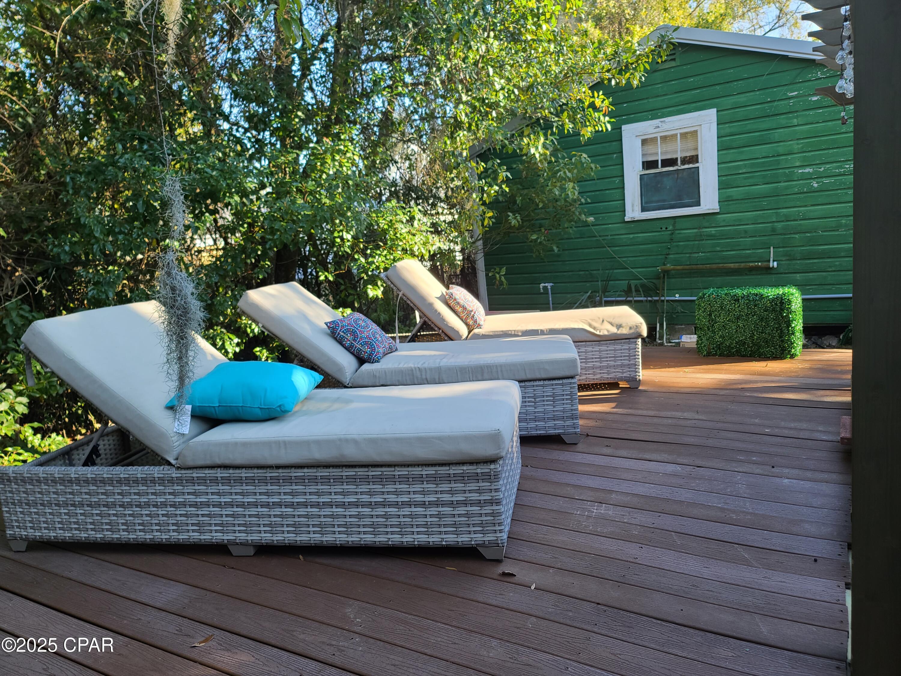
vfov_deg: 54.9
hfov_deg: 69.4
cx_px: 450
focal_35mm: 25
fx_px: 651
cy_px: 338
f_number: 1.8
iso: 25
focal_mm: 7
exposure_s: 1/120
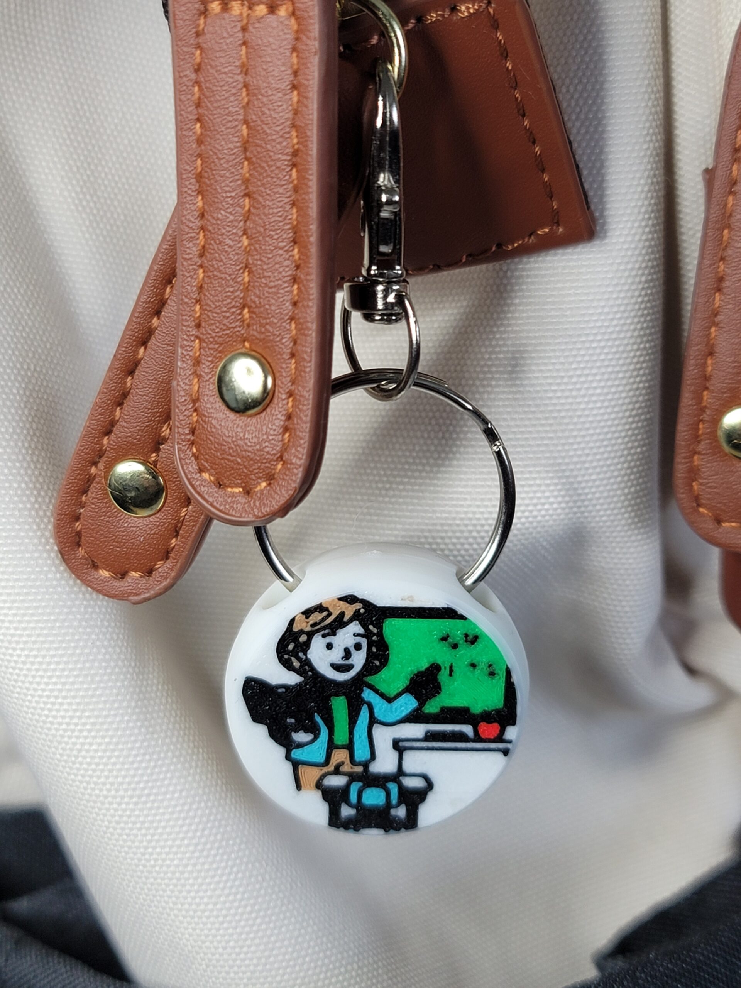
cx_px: 370
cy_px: 494
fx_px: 714
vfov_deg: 69.4
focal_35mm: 25
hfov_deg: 54.9
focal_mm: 7
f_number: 1.8
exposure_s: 1/120
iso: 64
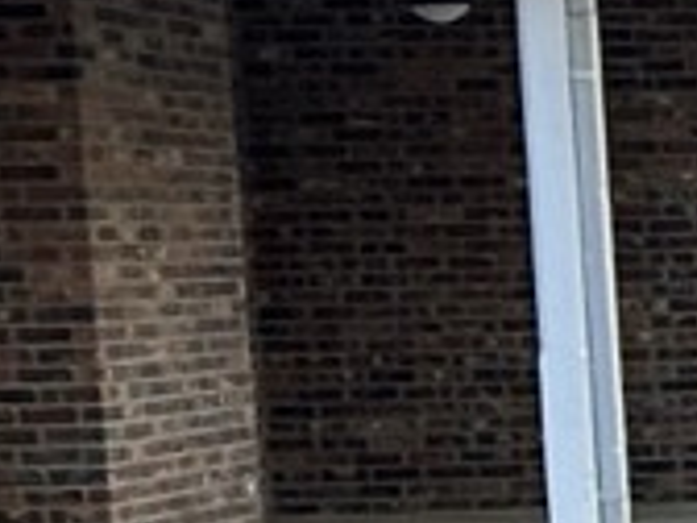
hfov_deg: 8.2
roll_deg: +0.7
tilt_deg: -5.5
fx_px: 3745
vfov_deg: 7.9
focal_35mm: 186
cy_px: 544
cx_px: 2390
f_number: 1.5
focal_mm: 5.7
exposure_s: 1/104
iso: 125
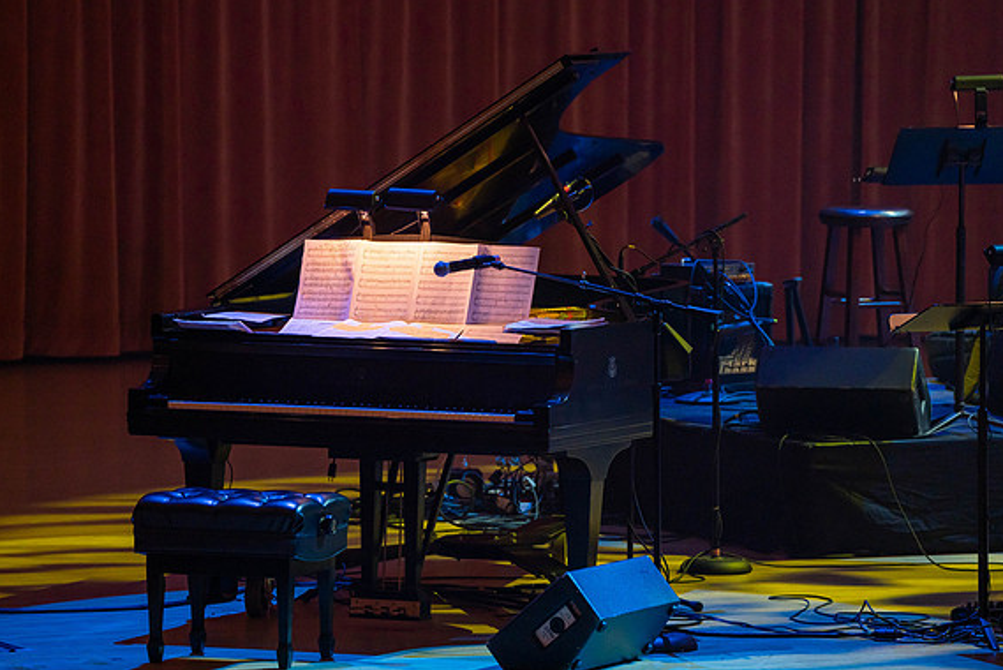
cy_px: 339
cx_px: 506
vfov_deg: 5.2
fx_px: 7442
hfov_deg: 7.7
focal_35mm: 267
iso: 2500
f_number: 5.6
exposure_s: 1/200
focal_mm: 262
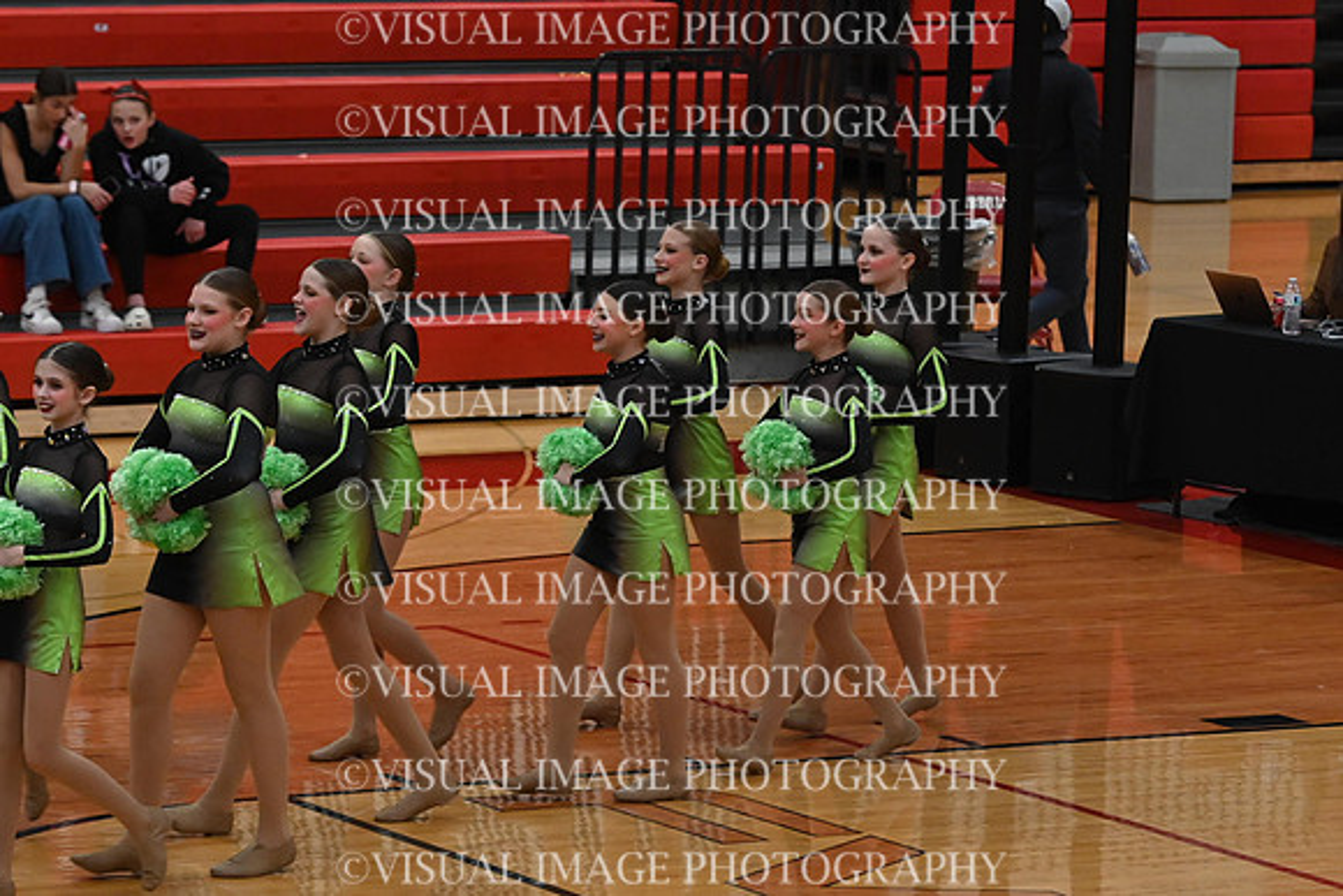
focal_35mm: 202
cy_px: 448
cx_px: 672
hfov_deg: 10.2
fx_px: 7537
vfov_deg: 6.8
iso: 3200
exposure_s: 1/250
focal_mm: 135
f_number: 4
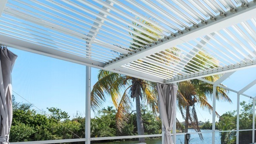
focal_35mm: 26
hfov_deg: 67.0
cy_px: 126
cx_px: 194
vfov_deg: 41.3
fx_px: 177
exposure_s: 1/60
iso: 100
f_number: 8
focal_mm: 14
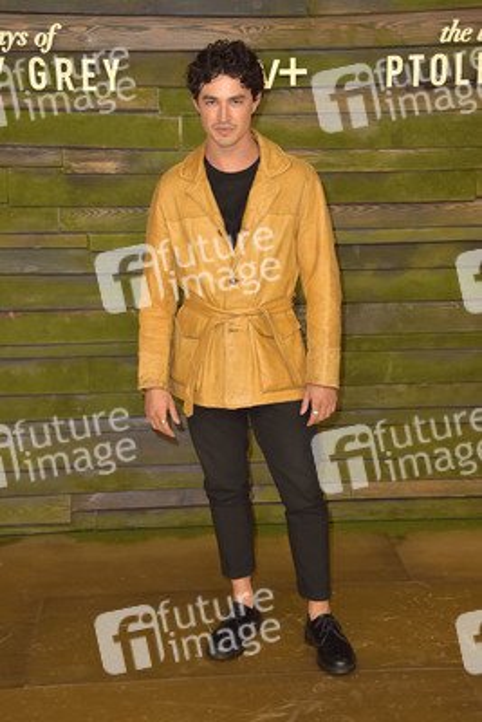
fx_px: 1124
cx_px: 241
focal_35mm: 56
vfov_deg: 35.6
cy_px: 361
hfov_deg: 24.2
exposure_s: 1/250
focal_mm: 56
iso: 320
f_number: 7.1
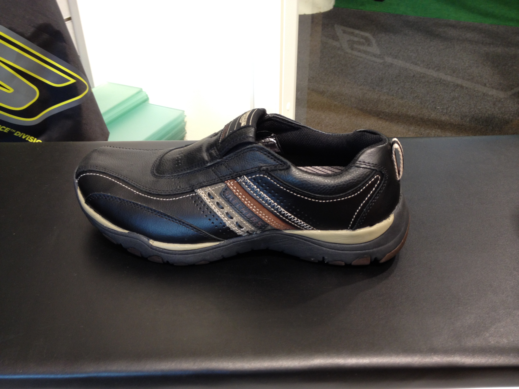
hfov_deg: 52.6
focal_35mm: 35
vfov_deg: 40.7
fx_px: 525
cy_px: 194
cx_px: 260
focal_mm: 4.28
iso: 80
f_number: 2.4
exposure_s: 1/20
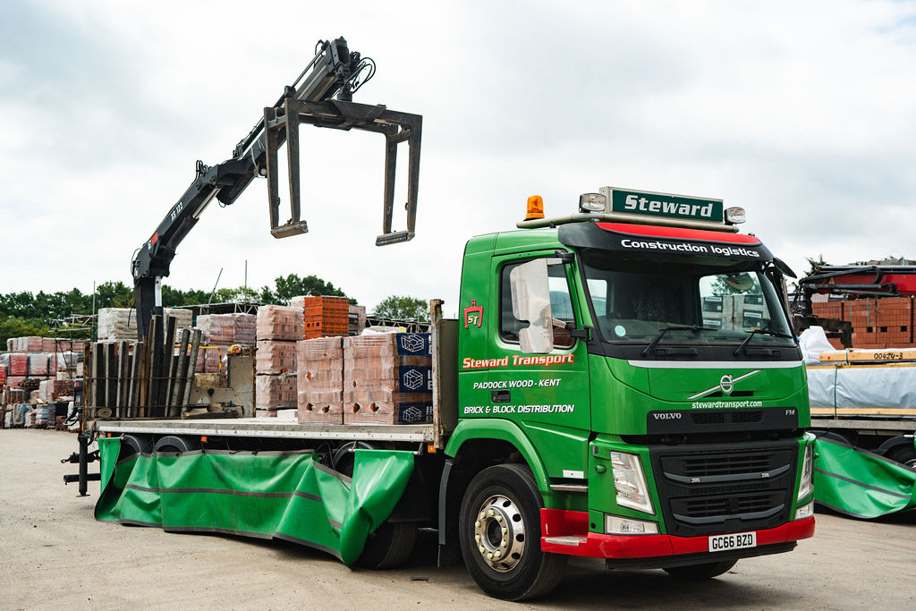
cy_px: 316
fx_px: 1200
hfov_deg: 41.8
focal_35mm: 47
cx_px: 458
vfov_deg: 28.6
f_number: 3.5
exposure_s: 1/500
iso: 125
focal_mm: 45
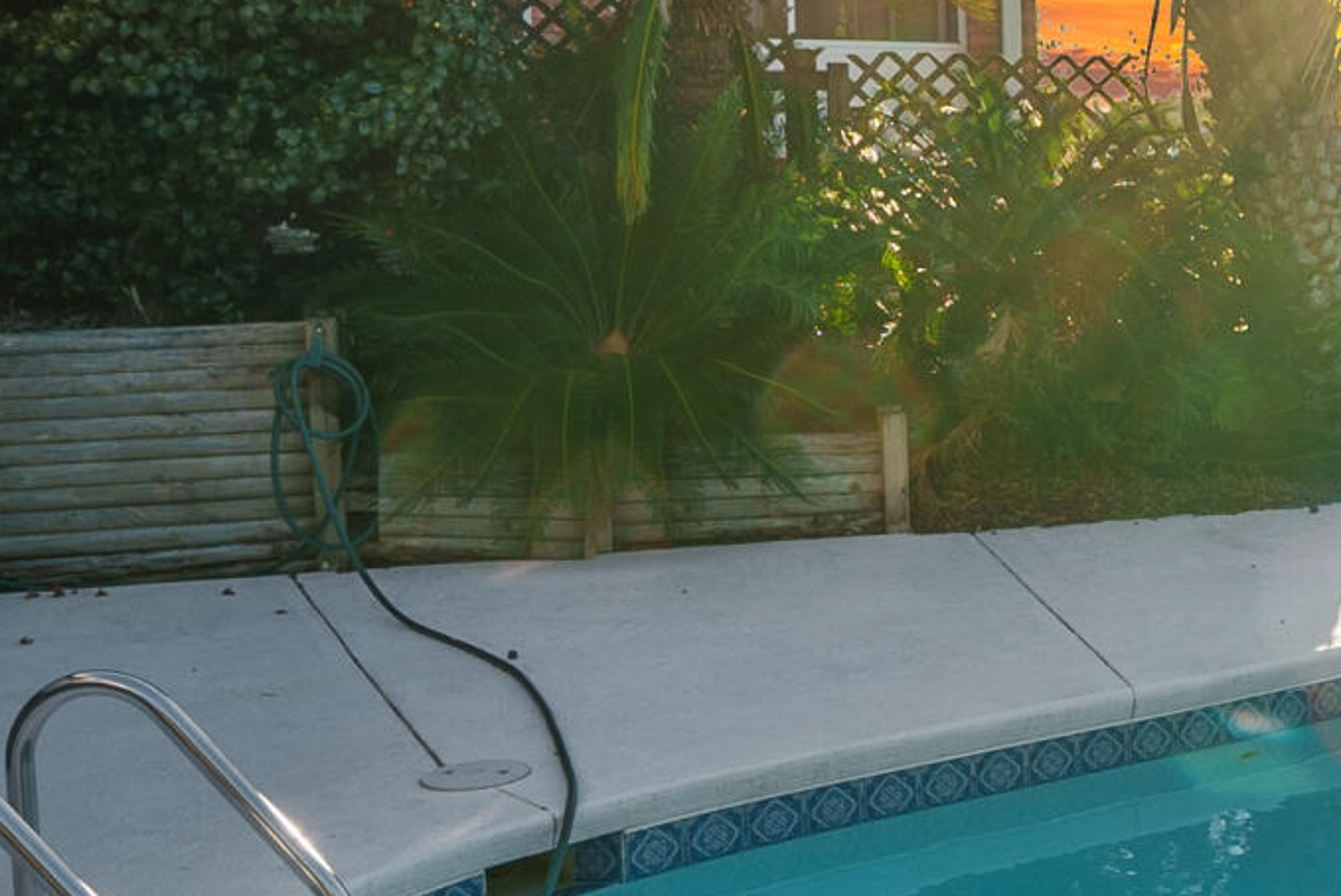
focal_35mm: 53
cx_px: 1434
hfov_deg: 33.3
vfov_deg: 25.4
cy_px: 275
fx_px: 1976
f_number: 7.1
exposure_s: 1/80
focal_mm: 12
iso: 80
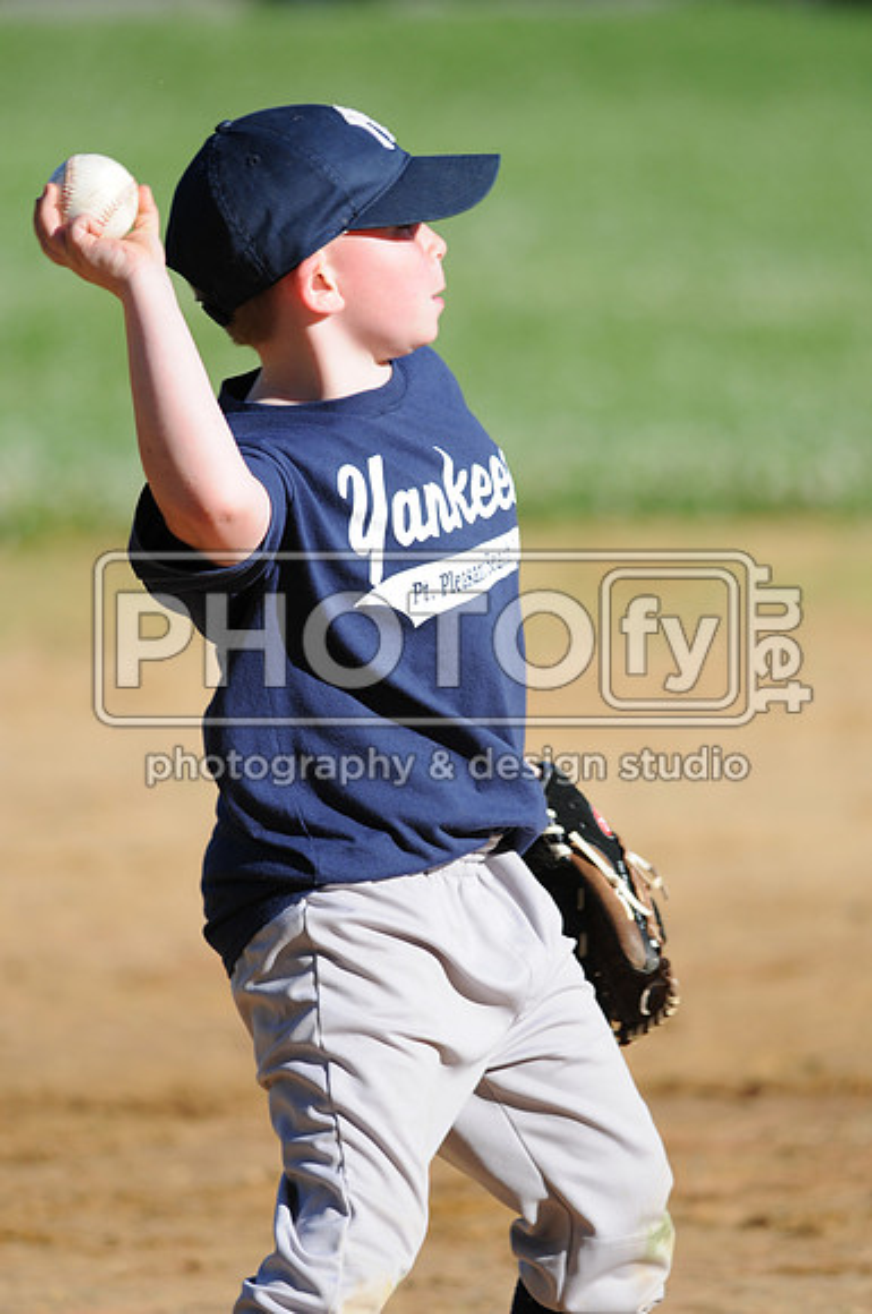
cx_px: 436
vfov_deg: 4.6
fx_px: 16398
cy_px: 657
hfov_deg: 3.0
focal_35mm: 450
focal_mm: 300
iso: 200
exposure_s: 1/1250
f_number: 4
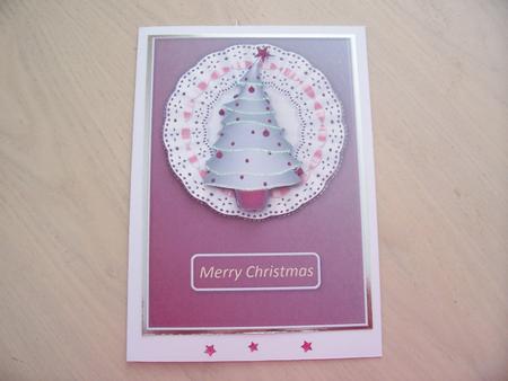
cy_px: 190
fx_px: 499
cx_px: 254
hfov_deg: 53.9
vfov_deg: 41.8
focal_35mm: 34
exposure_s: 1/20
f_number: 2.7
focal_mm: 5.6
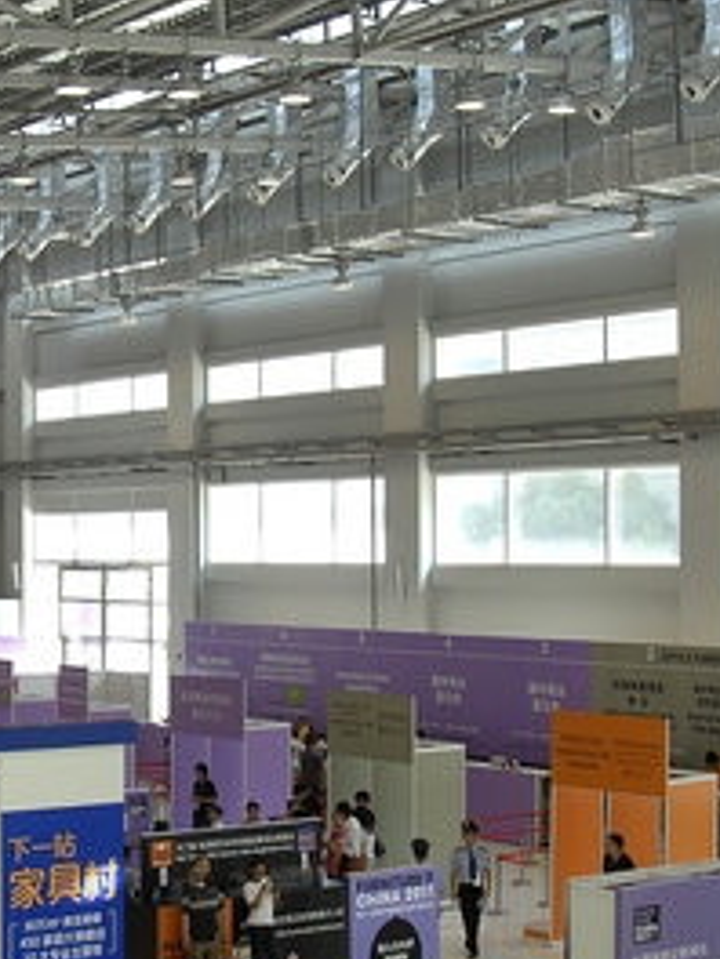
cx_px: 69
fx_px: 1886
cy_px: 519
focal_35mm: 68
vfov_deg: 28.5
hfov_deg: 21.1
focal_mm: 18
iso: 200
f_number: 3.5
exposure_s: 1/90
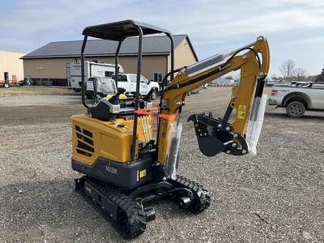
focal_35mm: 29
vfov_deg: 48.2
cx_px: 162
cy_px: 122
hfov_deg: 61.7
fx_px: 271
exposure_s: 1/1250
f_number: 1.8
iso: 25
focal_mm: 3
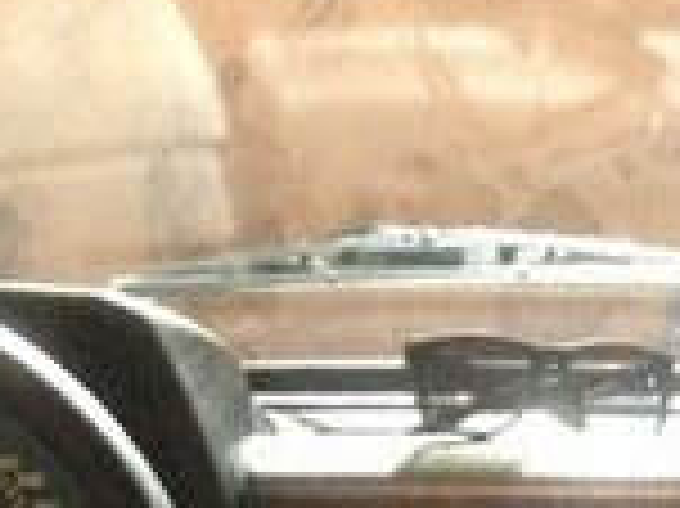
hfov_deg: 13.7
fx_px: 2827
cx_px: 531
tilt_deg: -20.6
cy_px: 1009
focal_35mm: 144
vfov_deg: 9.6
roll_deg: -0.6
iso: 640
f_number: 2.4
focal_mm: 4.12
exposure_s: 1/15
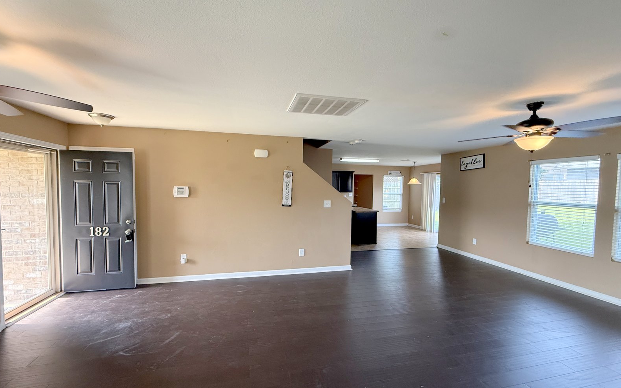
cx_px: 308
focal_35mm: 15
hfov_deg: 101.5
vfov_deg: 74.8
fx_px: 254
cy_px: 197
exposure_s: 1/120
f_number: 2.2
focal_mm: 2.22
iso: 320
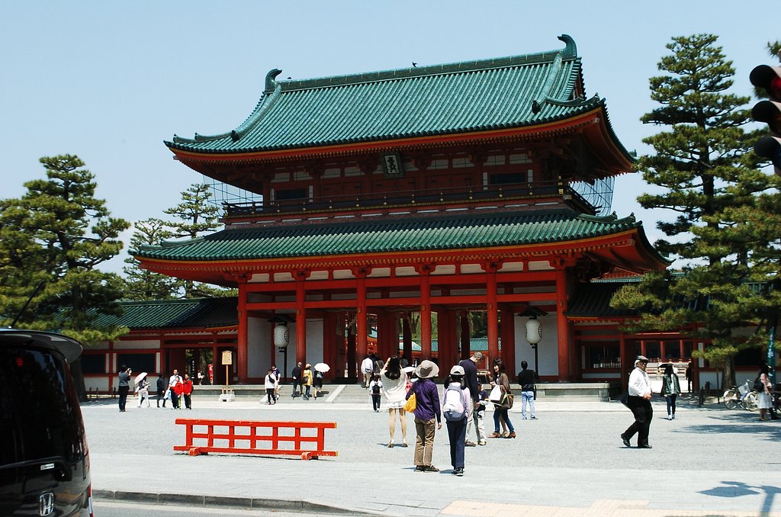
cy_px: 258
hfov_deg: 35.1
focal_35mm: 57
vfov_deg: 23.7
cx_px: 390
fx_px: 1234
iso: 320
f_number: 11
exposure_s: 1/200
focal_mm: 38
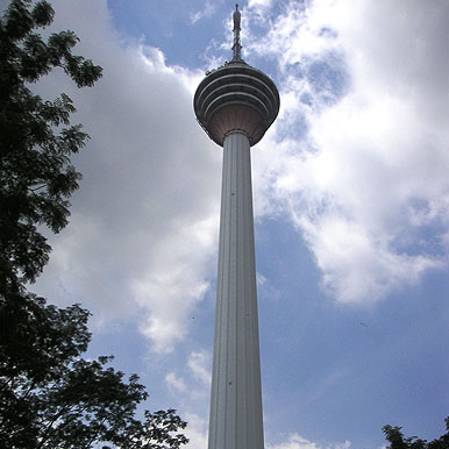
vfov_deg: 38.0
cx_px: 226
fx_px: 646
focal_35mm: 44
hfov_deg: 38.3
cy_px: 294
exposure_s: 1/350
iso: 50
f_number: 6.7
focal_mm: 5.7
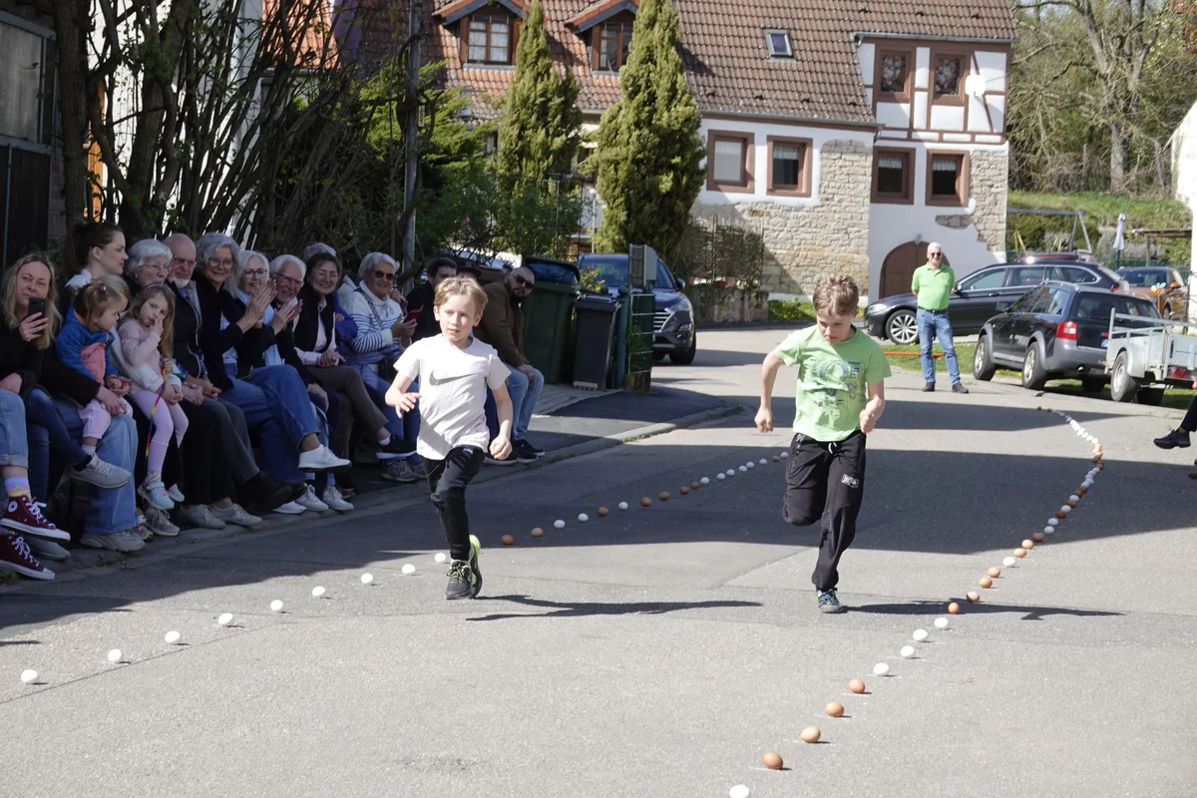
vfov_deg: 15.0
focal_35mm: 91
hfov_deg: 22.4
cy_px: 399
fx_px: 3026
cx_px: 598
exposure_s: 1/500
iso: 100
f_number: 4
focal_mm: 33.51
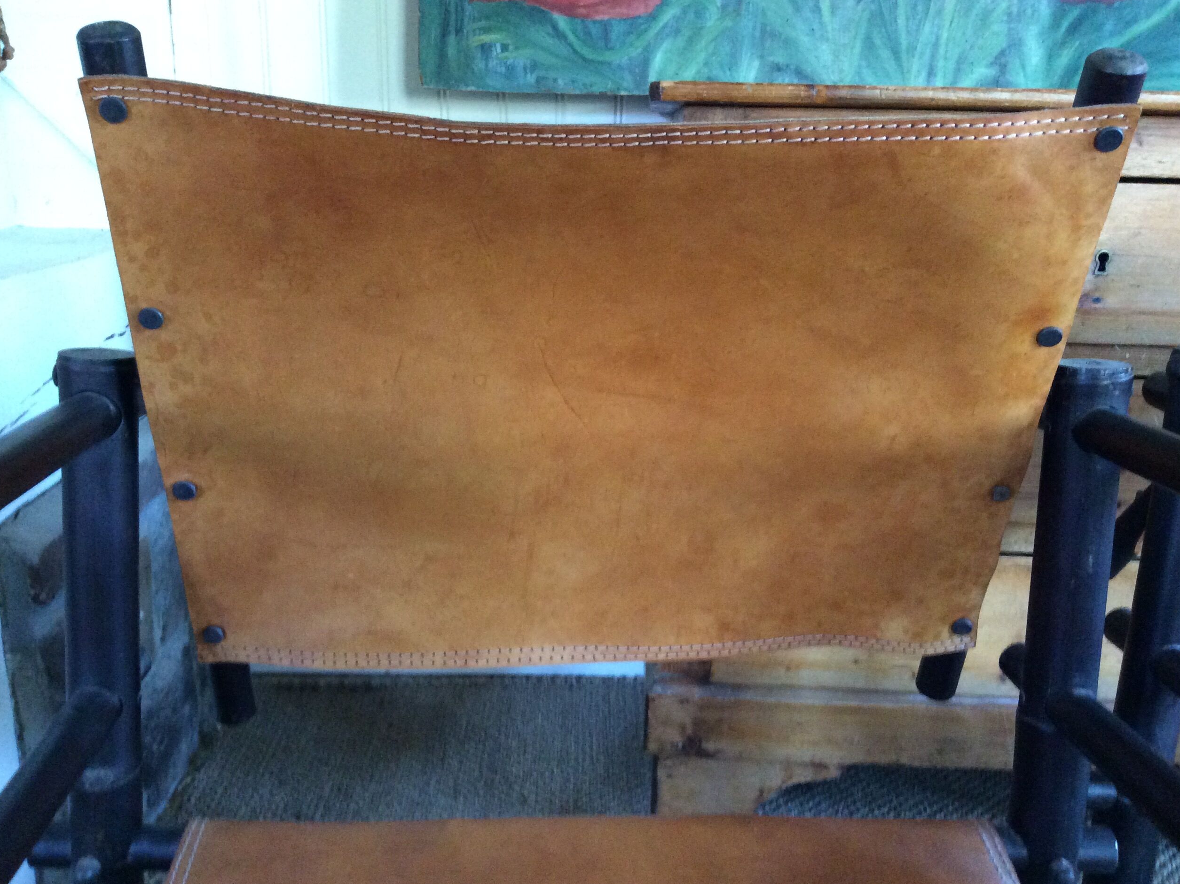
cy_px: 451
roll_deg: +0.4
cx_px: 583
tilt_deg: -15.1
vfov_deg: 42.9
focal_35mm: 33
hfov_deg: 55.4
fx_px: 1125
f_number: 2.4
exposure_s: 1/25
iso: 320
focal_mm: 3.3
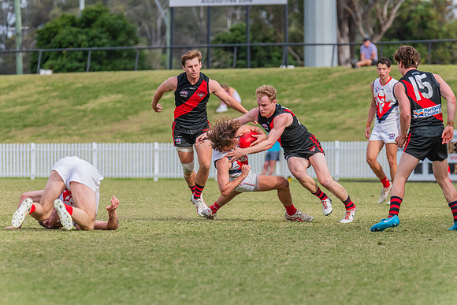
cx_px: 228
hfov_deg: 6.2
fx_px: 4236
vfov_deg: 4.1
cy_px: 152
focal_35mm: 334
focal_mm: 330
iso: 800
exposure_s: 1/1250
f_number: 8
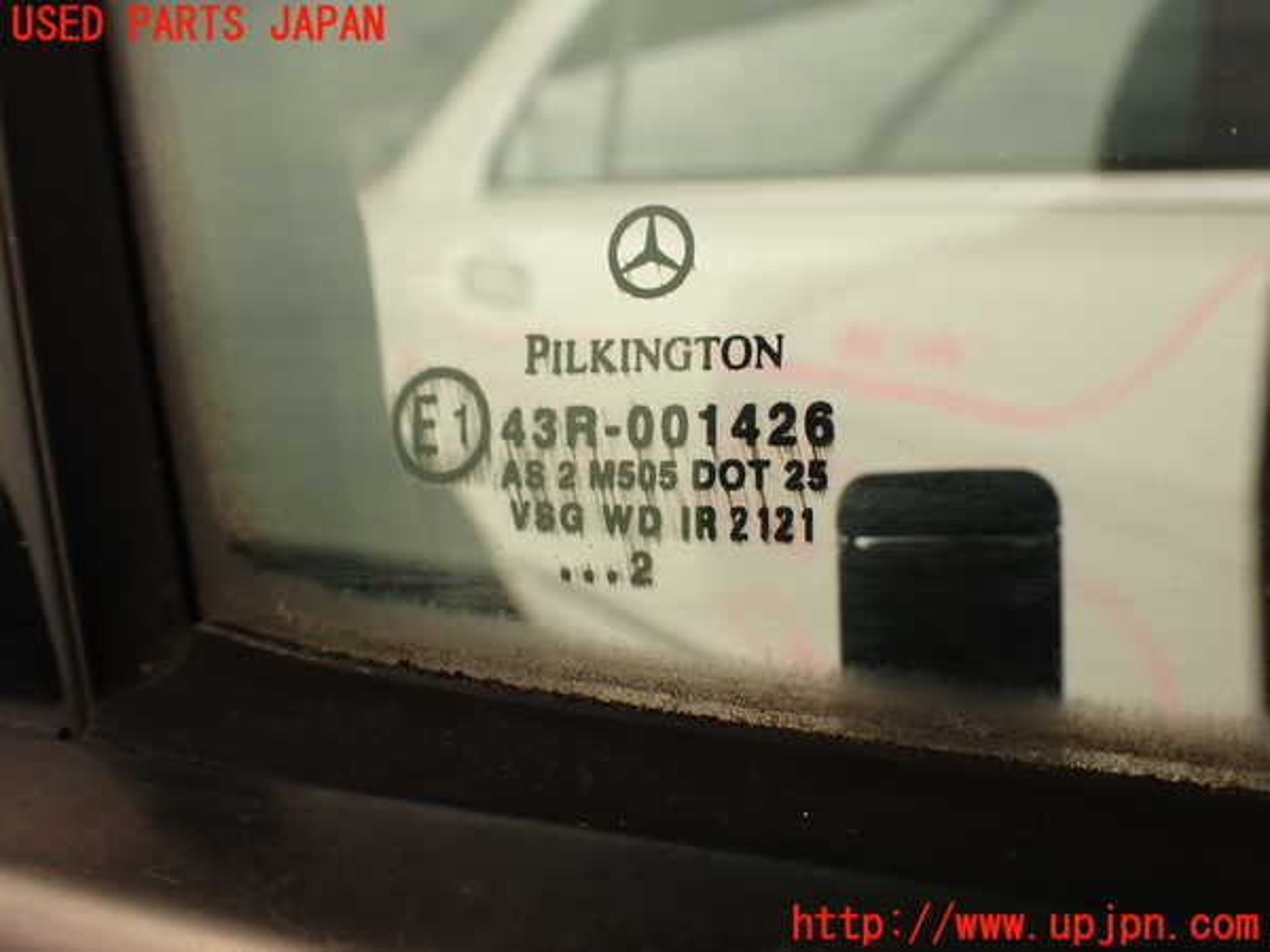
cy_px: 476
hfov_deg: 56.8
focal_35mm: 32
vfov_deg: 44.2
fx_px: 1174
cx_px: 635
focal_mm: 5.79
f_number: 3.2
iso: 100
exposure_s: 1/800
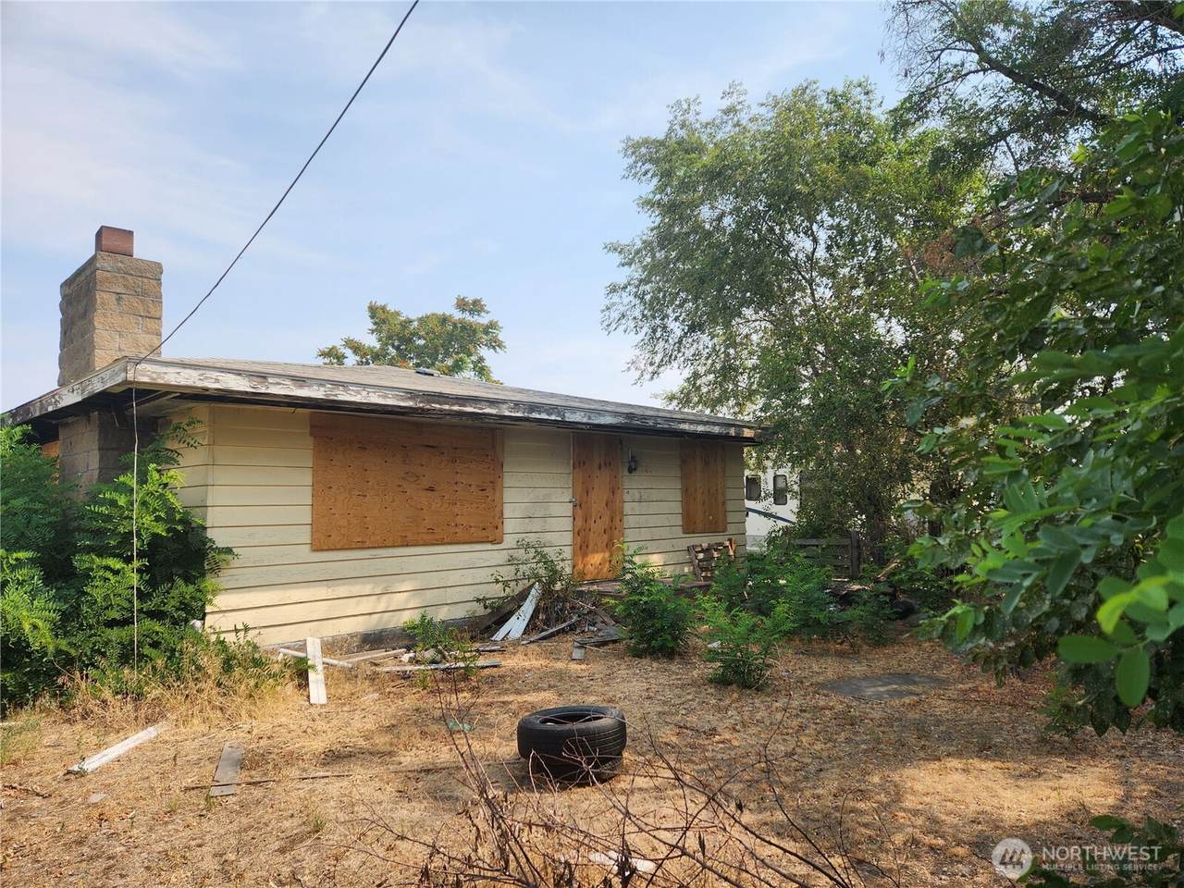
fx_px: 787
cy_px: 444
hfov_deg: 73.9
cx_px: 592
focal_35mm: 23
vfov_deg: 58.9
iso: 20
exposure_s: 1/1202
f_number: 1.8
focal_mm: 5.4
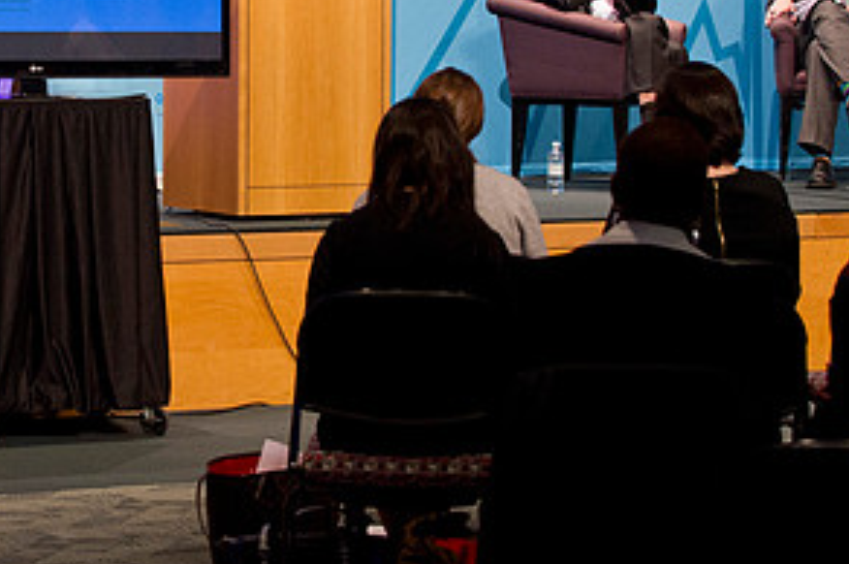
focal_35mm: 139
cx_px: 198
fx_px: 3274
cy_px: 73
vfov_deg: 9.8
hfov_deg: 14.7
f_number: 4.5
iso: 2500
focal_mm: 70
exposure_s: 1/80
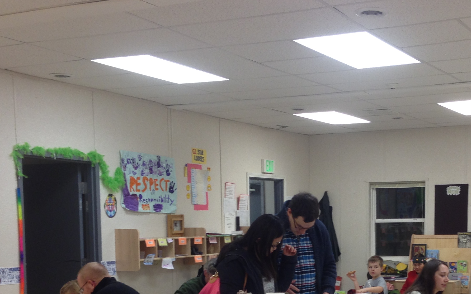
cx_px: 333
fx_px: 822
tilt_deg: -7.1
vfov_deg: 19.7
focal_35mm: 64
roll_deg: -0.7
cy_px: 295
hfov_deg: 31.6
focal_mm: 4.12
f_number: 2.4
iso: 50
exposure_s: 1/30
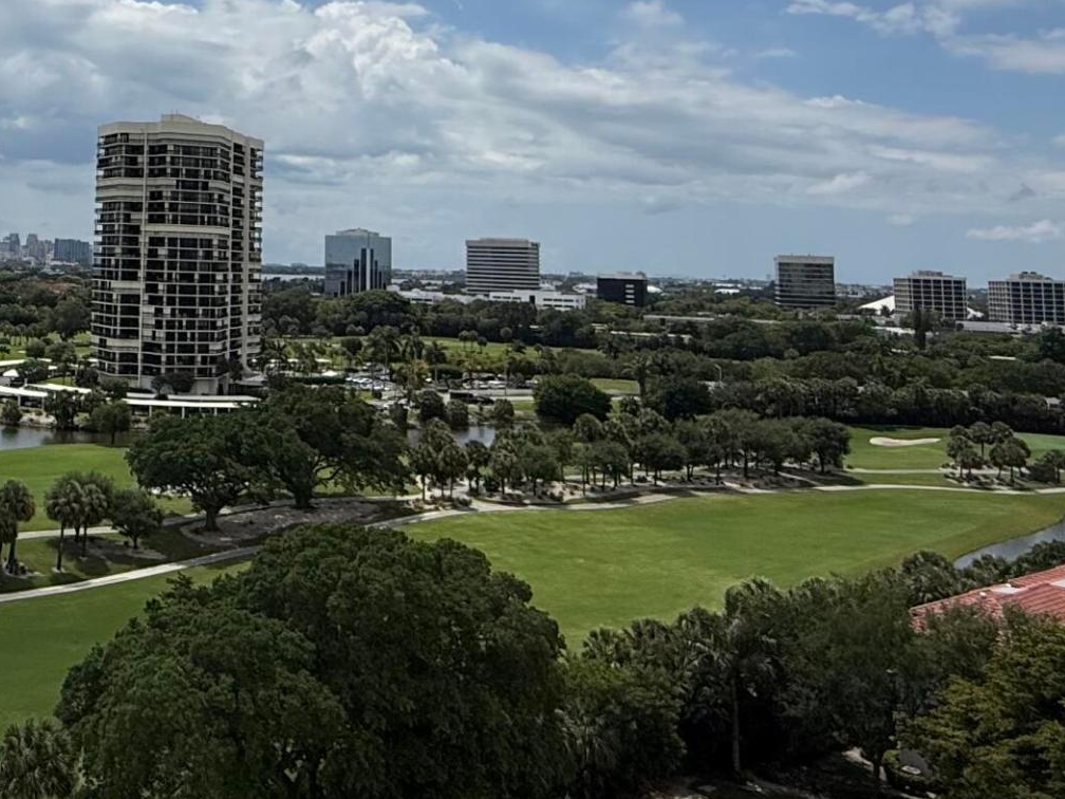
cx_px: 106
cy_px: 100
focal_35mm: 40
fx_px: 1231
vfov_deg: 34.2
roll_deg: -2.0
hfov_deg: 42.8
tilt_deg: +7.4
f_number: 2.2
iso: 40
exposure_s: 1/6173
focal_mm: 2.22
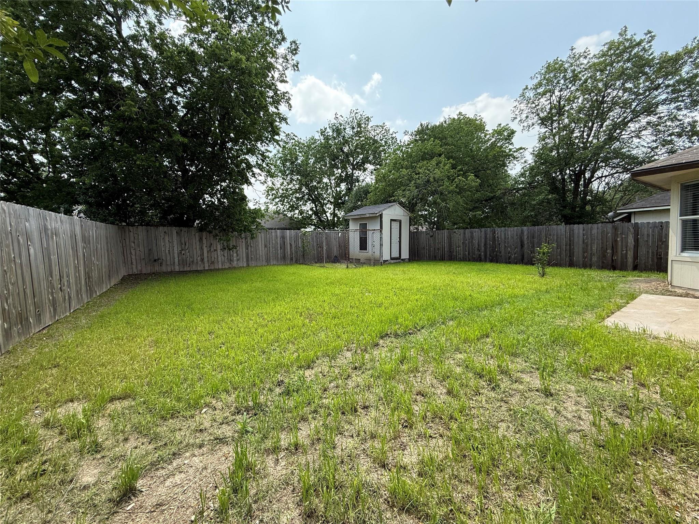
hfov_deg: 102.1
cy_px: 262
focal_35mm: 14
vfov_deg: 85.7
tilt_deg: -2.8
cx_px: 350
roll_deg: +3.0
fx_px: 283
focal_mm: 2.22
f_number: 2.2
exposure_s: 1/726
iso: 64
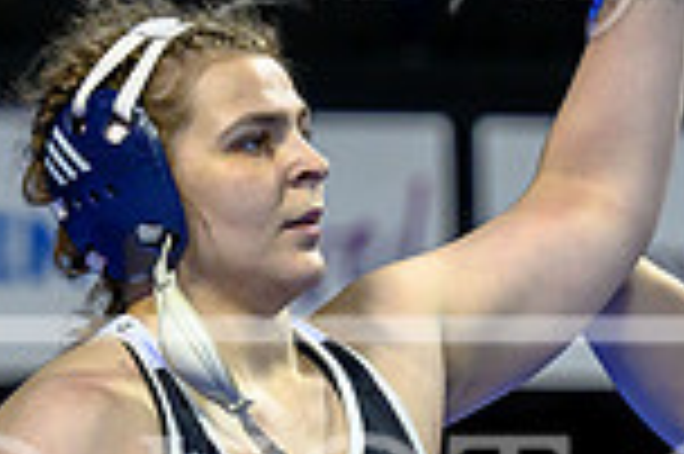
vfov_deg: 2.5
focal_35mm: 549
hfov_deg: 3.8
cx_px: 250
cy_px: 699
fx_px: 10420
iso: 2500
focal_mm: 125
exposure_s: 1/800
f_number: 3.5
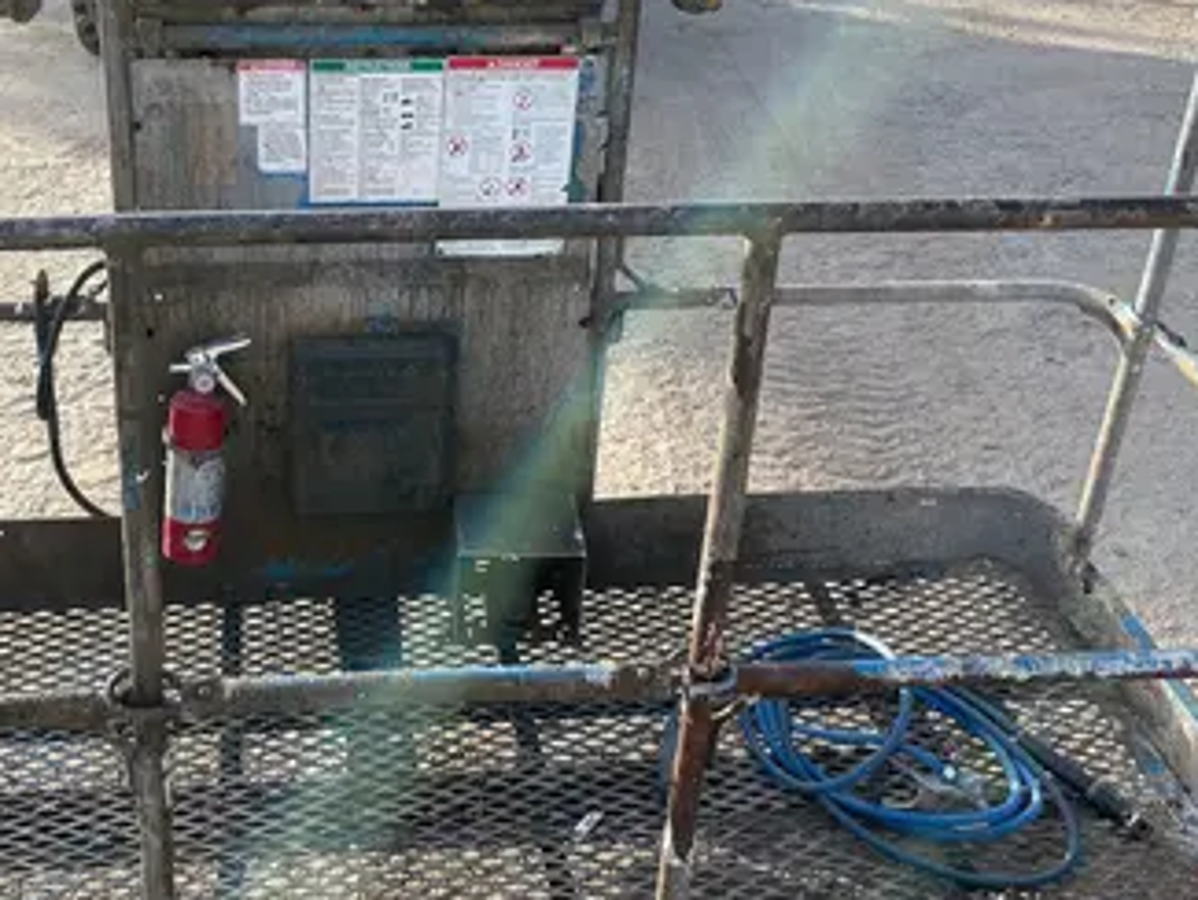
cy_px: 267
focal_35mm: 44
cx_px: 394
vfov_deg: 32.5
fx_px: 1523
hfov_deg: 42.3
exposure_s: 1/754
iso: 32
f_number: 1.6
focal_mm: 4.2
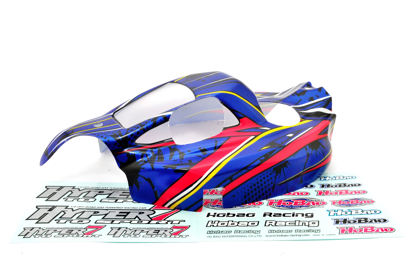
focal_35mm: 44
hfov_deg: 45.0
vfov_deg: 30.8
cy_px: 134
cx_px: 202
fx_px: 489
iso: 400
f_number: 20
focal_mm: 29
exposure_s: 1/60
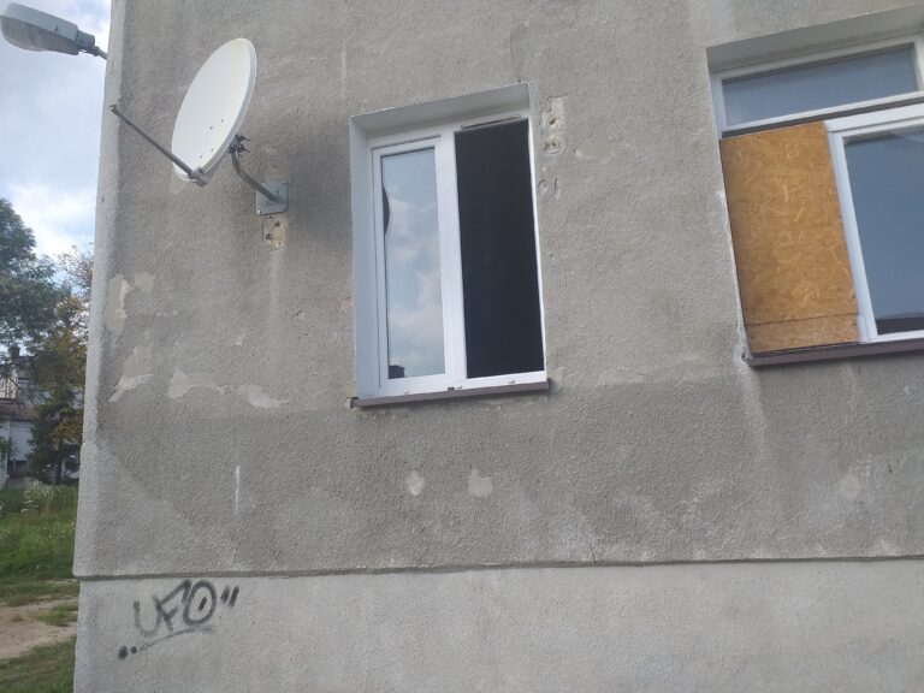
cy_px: 346
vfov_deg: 51.4
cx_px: 462
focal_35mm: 27
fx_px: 721
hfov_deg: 65.3
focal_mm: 3.6
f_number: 1.9
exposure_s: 1/637
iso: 40
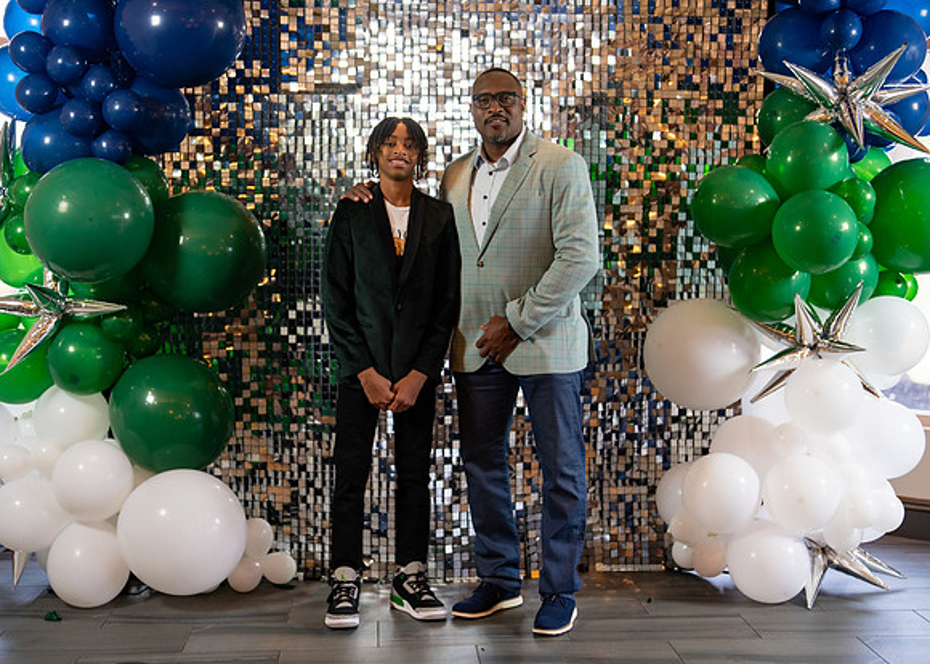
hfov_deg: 36.4
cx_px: 465
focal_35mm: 54
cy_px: 332
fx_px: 1414
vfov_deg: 26.4
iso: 800
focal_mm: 50
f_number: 1.2
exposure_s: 1/320
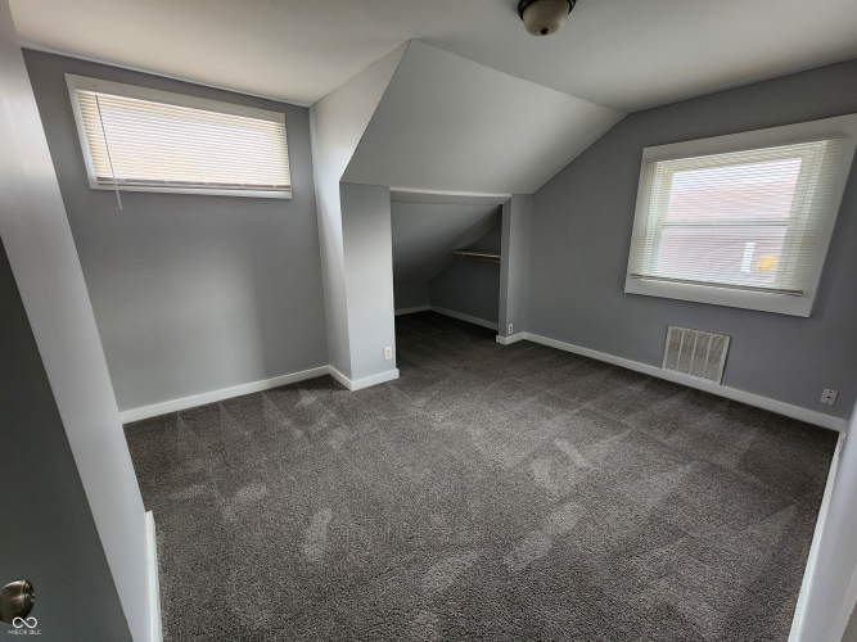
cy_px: 321
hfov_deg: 106.2
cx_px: 428
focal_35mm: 13
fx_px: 322
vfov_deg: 89.9
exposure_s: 1/60
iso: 250
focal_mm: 2.2
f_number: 2.2
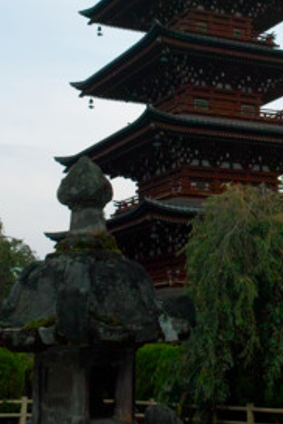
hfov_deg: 18.7
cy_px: 101
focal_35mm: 72
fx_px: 849
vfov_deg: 27.6
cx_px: 232
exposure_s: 1/200
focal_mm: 24.2
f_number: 6.3
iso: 100
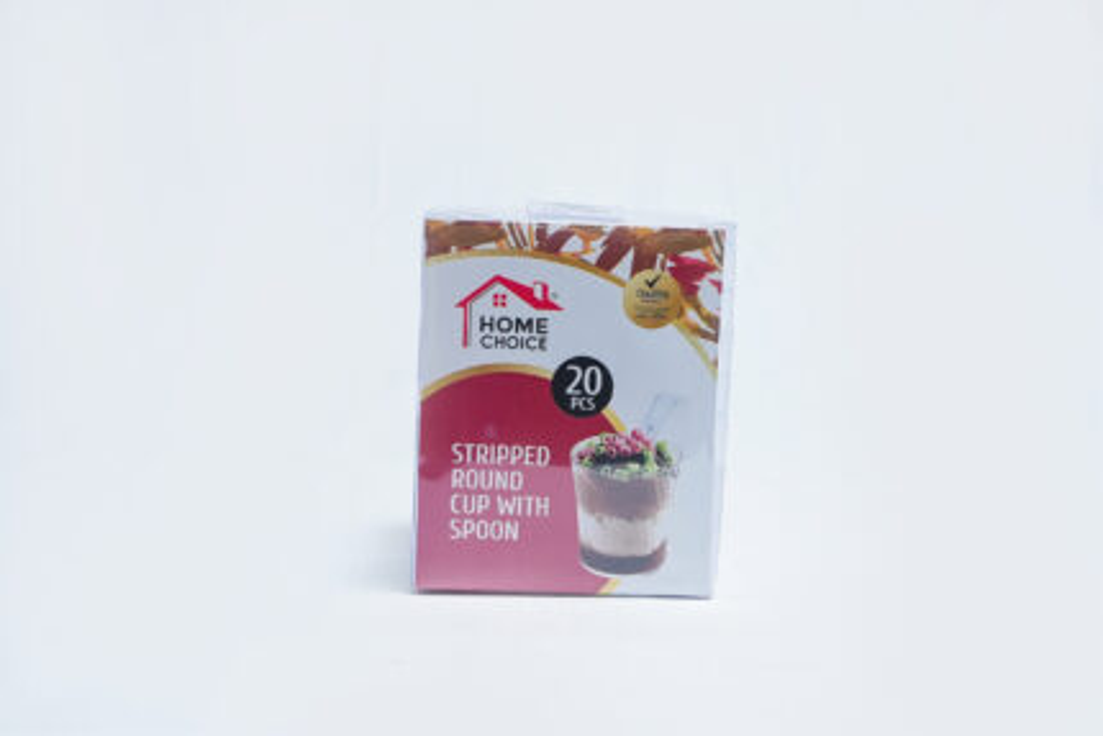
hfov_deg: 38.2
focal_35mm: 52
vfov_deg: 26.0
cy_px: 368
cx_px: 552
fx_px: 1594
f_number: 9
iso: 2500
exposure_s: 1/160
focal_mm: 35
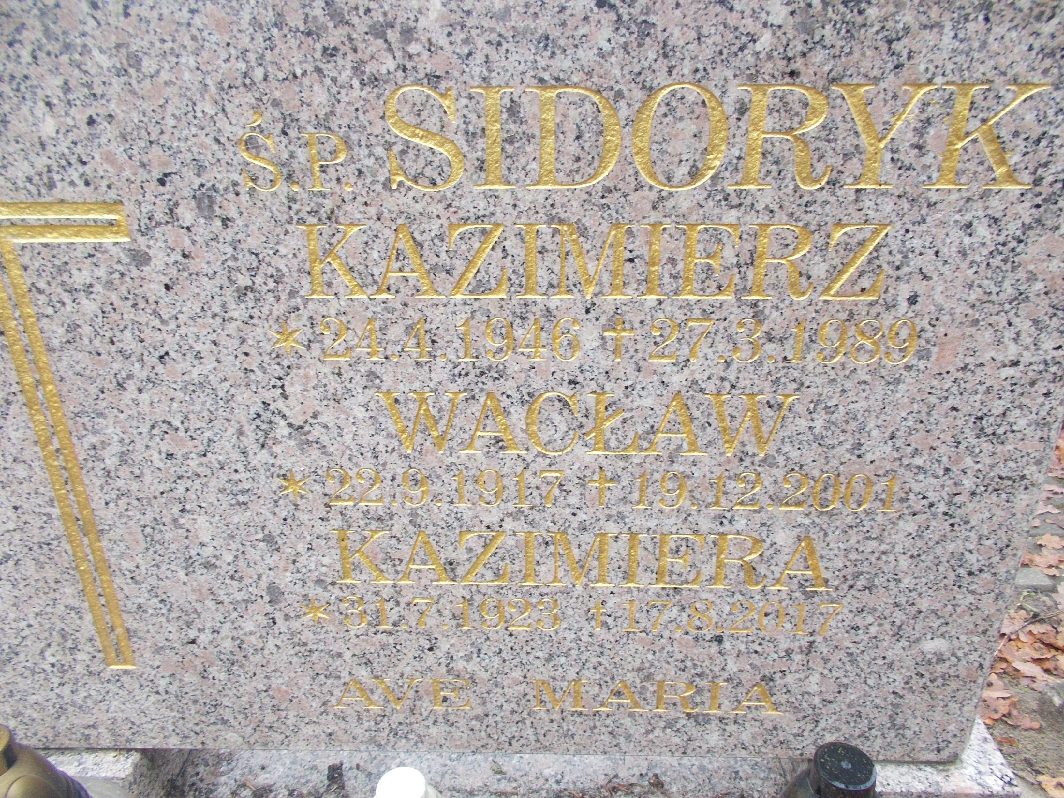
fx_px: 799
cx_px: 532
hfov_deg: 67.3
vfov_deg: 53.1
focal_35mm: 26
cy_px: 399
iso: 125
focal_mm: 4.6
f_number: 3.2
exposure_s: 1/25
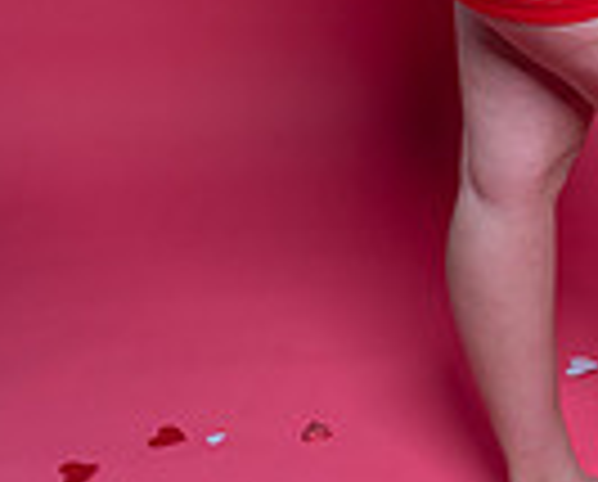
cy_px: -234
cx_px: 625
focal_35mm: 111
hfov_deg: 16.8
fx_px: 1969
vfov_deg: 13.2
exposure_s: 1/160
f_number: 11
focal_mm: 35
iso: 250
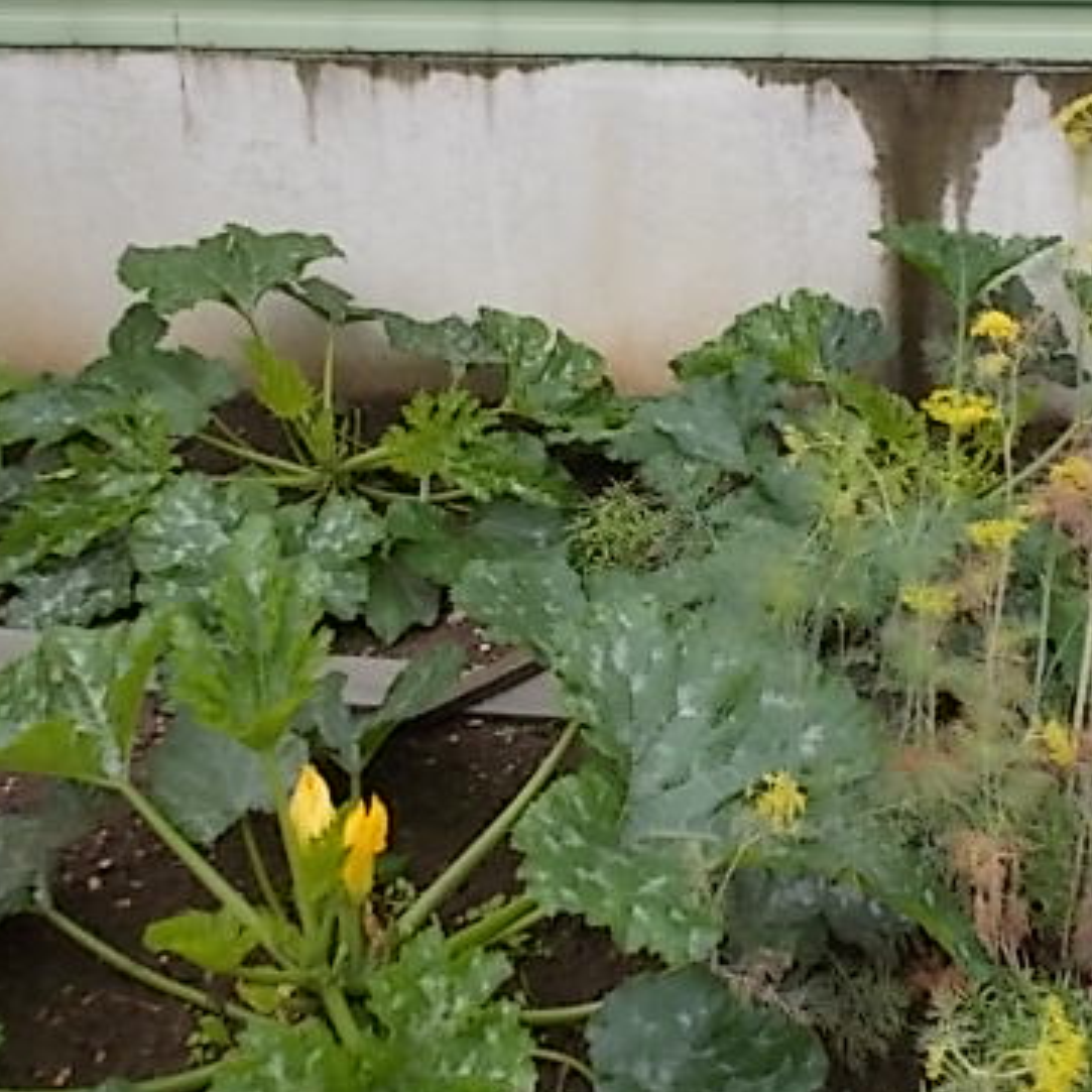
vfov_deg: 35.9
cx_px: 711
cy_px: 433
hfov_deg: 35.8
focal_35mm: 47
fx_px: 1677
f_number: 3.4
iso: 80
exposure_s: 1/125
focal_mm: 5.3
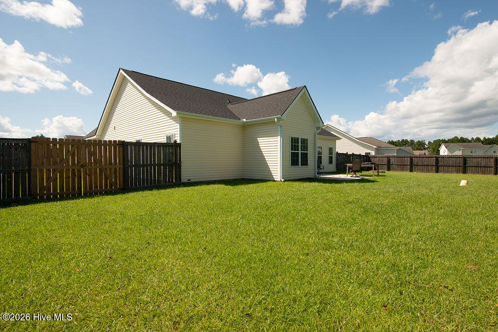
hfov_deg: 90.0
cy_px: 166
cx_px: 249
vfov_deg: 67.4
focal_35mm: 18
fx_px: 249
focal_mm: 18
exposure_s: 1/1000
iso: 320
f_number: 7.1
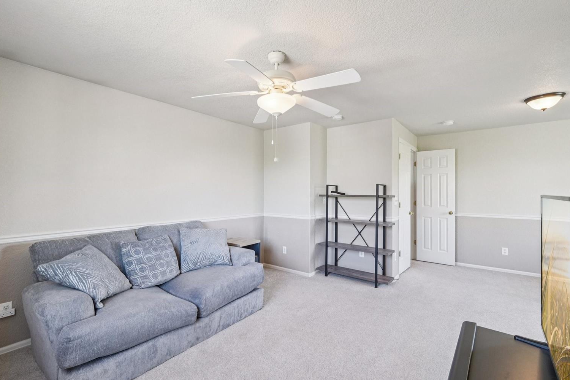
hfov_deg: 96.7
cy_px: 191
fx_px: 253
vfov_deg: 73.7
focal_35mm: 16
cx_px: 276
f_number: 8
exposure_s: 1/15
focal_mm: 10
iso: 800
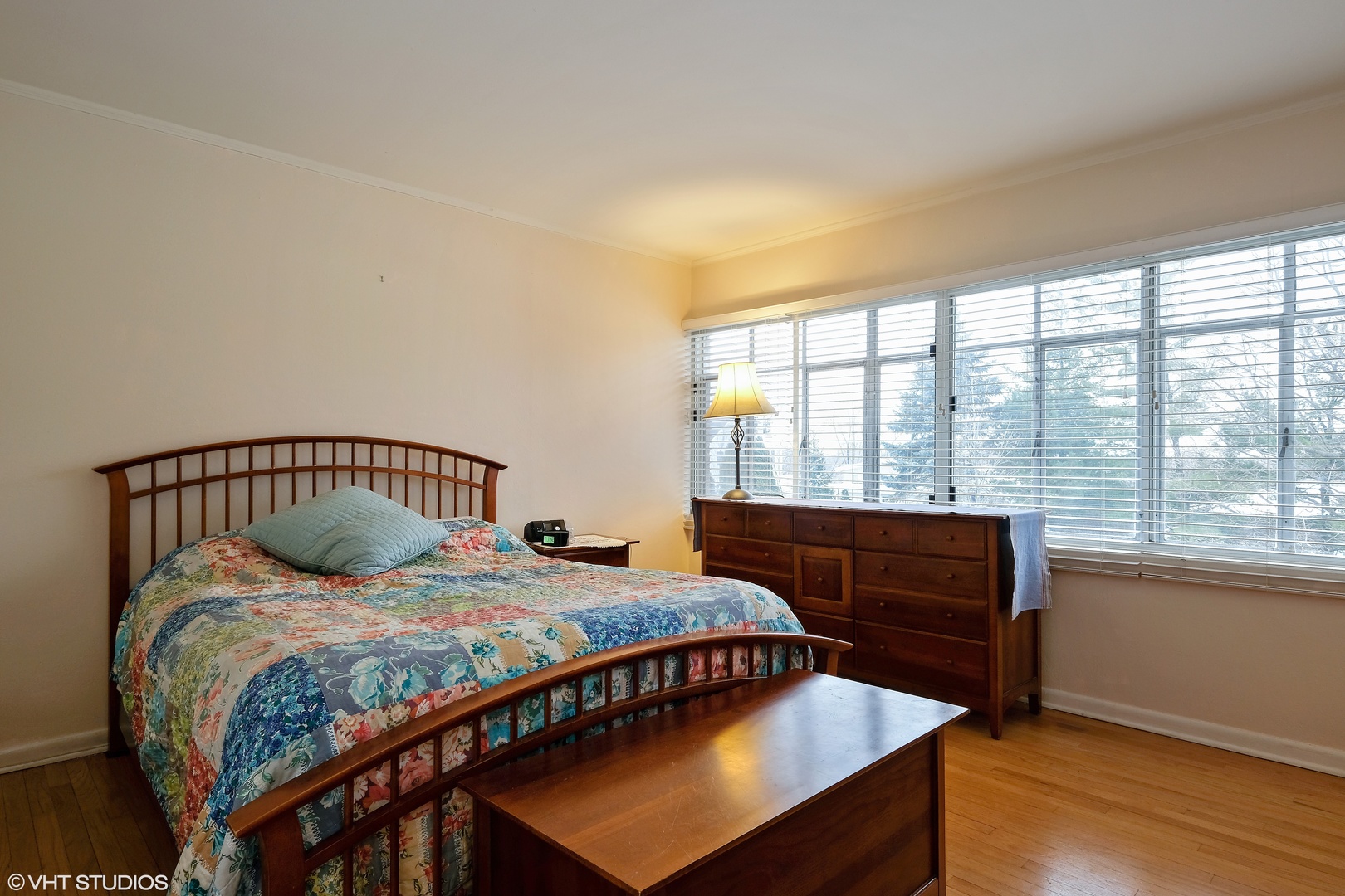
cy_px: 448
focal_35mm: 19
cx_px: 672
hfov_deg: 86.9
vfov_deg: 64.6
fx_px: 710
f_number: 9
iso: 200
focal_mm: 12.6
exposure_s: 1/5
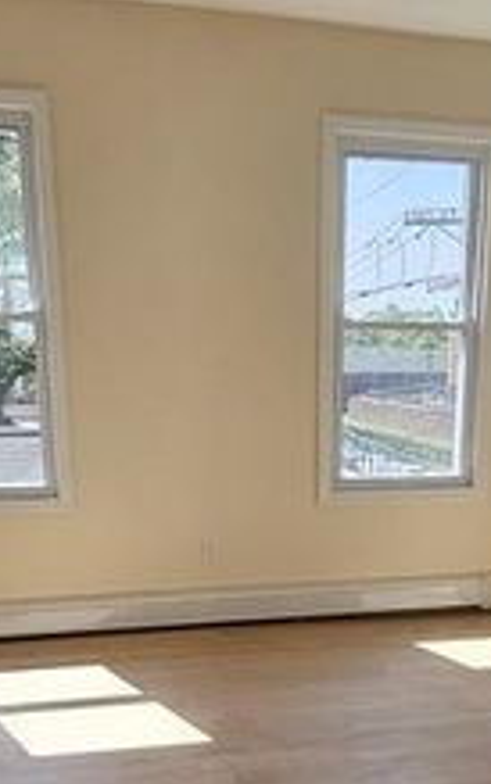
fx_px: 899
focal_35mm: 42
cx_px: 294
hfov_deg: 30.5
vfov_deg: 45.1
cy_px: 614
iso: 32
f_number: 2.2
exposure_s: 1/154
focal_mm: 1.74
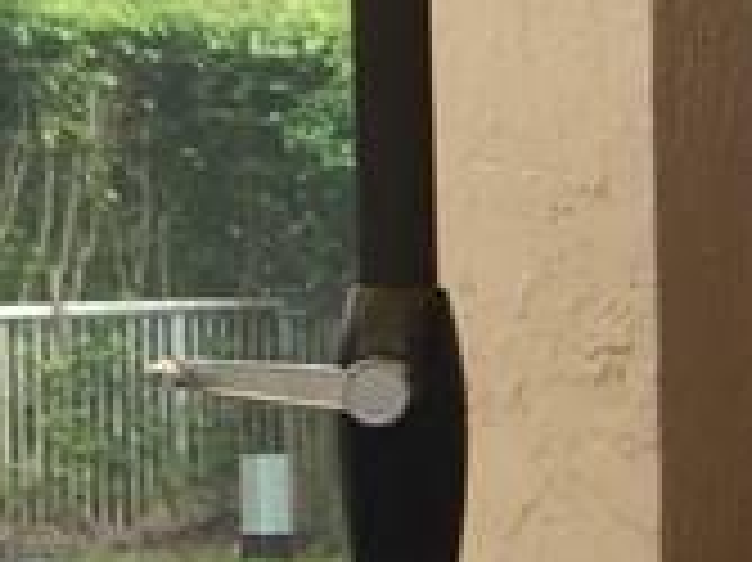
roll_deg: -1.2
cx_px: 1315
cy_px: 787
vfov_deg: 8.2
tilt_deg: -6.7
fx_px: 3864
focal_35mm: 178
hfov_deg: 10.5
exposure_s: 1/120
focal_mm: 4.15
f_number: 2.2
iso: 50
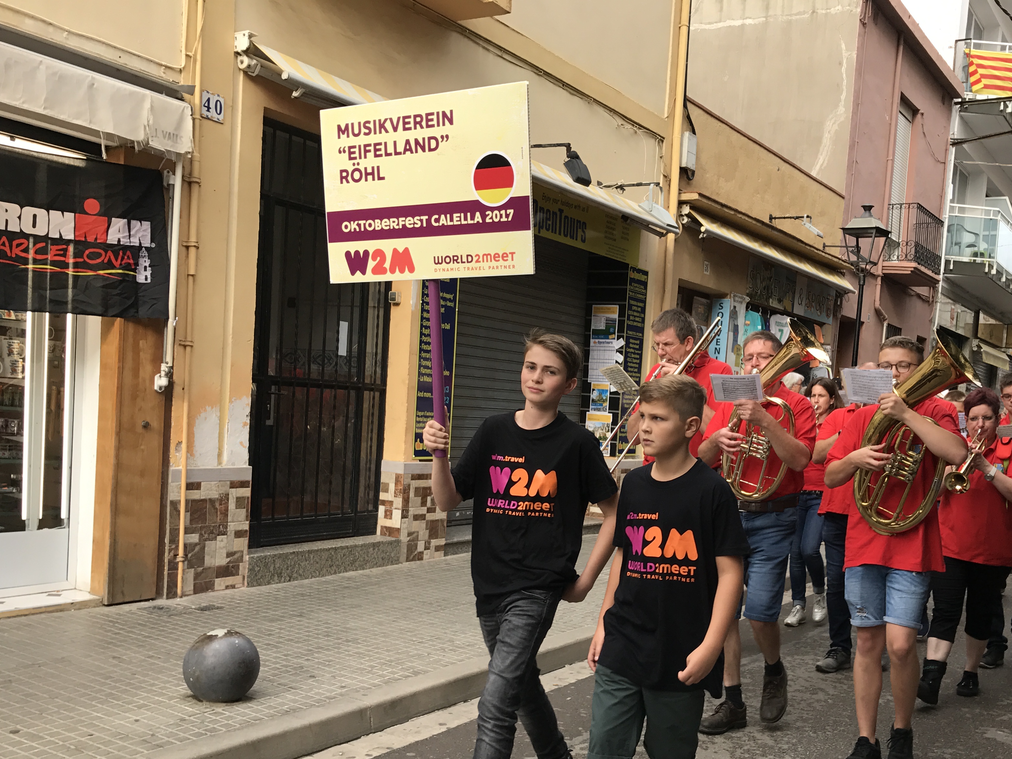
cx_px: 610
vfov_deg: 39.3
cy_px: 486
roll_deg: -5.2
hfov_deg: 51.0
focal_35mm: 36
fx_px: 1052
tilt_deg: -3.6
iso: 20
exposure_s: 1/378
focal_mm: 3.99
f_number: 1.8
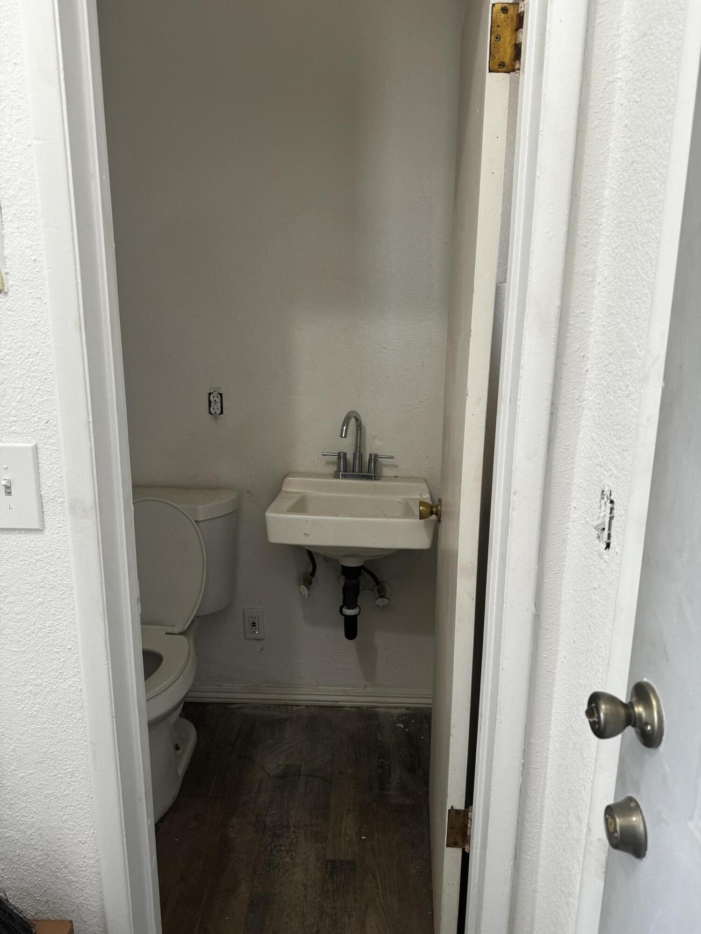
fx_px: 648
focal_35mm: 24
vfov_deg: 71.6
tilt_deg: -14.3
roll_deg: +0.0
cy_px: 467
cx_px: 350
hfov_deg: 56.8
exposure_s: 1/60
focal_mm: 6.76
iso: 125
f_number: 1.78
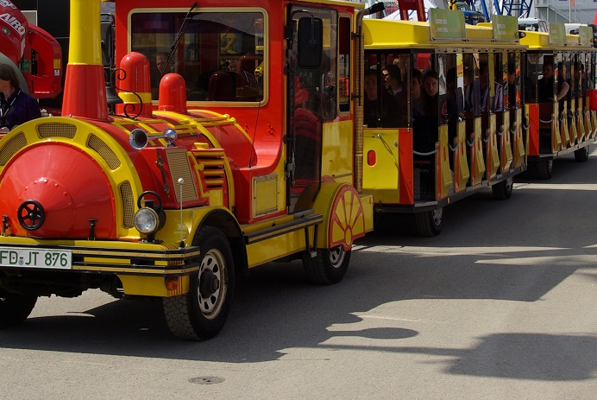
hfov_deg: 26.0
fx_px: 1295
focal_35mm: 78
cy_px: 112
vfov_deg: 17.5
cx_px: 325
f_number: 8
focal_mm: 30
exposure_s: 1/250
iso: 100
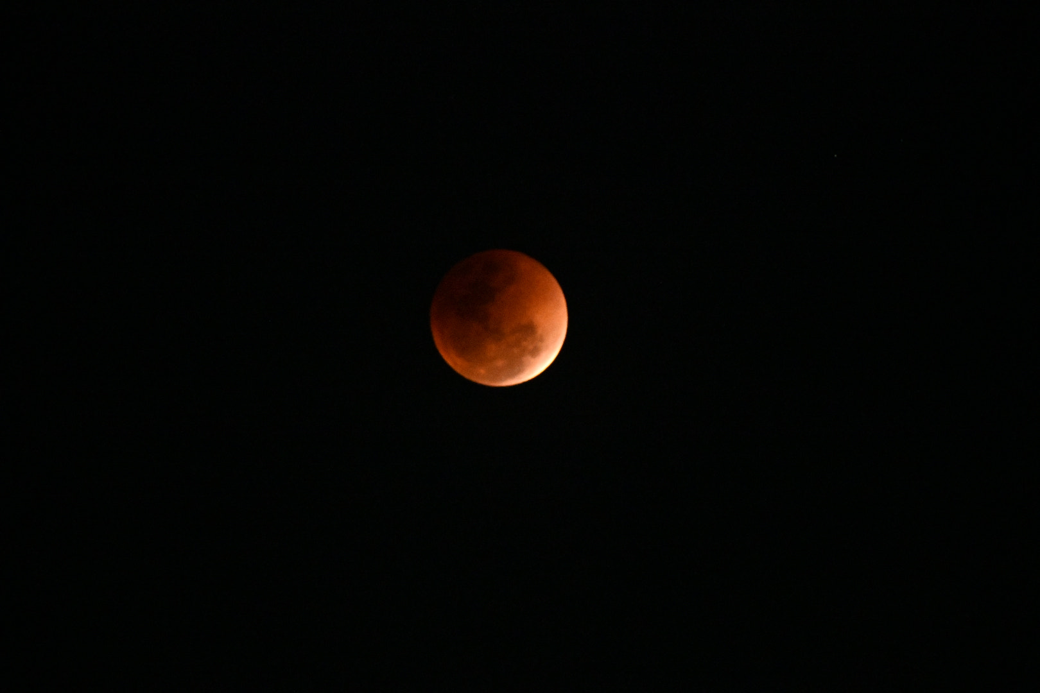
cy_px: 346
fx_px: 14443
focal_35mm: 500
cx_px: 520
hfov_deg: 4.1
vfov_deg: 2.7
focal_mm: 500
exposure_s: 1/15
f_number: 5.6
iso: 25600
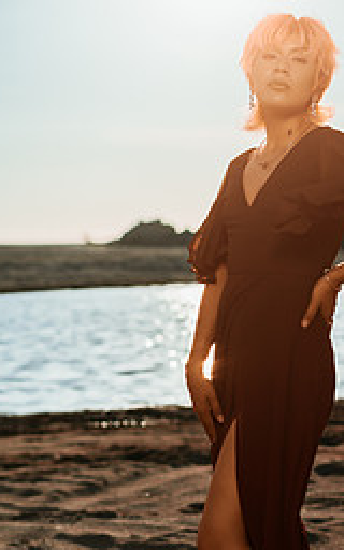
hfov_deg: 12.5
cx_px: 314
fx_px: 1560
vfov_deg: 20.0
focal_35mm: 104
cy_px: 346
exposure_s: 1/8000
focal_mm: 58
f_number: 3.2
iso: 100
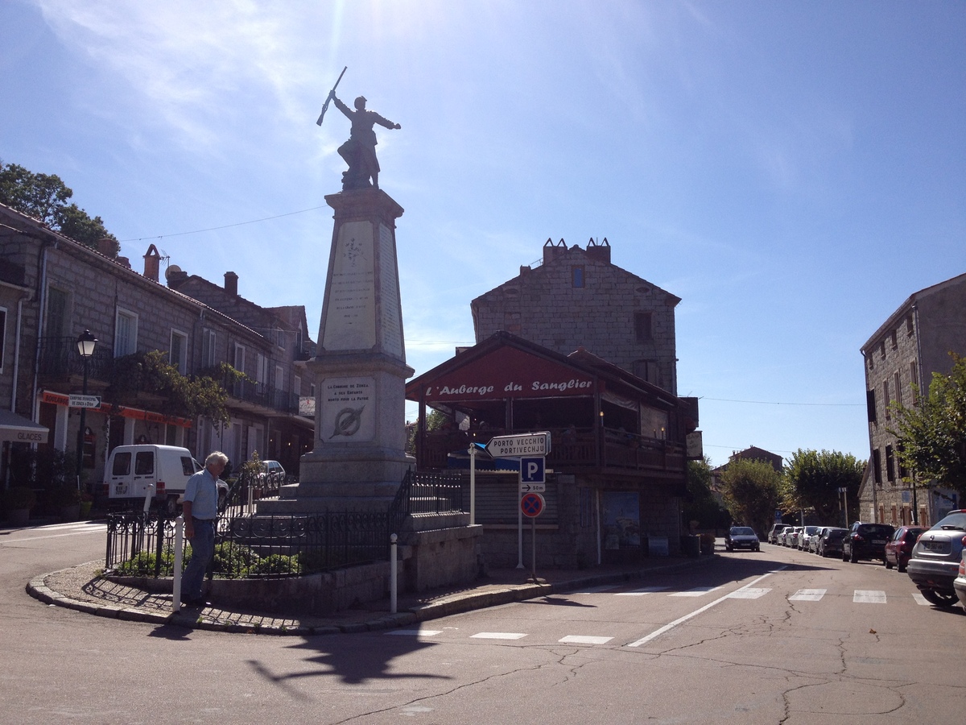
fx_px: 977
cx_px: 483
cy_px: 362
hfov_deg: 52.6
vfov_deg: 40.7
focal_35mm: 35
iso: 64
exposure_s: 1/2304
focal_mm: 4.28
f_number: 2.4
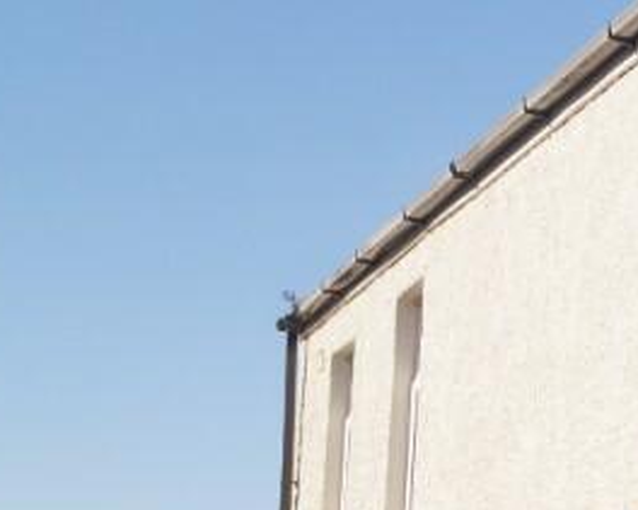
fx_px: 2473
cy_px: 667
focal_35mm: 131
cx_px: 1010
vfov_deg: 11.5
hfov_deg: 13.7
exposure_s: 1/1000
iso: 100
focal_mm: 24
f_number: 4
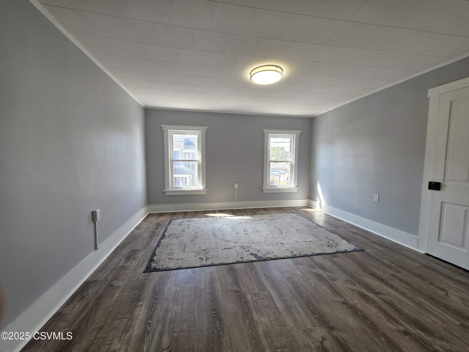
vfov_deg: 89.9
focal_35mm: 13
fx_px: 176
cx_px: 234
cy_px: 176
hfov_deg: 106.2
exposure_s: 1/120
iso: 80
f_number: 1.9
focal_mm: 2.2
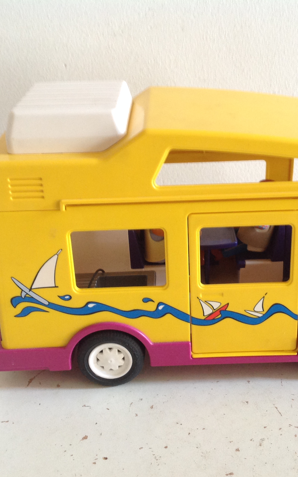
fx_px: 650
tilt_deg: -26.7
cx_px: 187
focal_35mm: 50
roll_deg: +1.3
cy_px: 240
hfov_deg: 25.8
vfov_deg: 40.3
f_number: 2.4
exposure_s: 1/15
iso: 125
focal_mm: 4.28
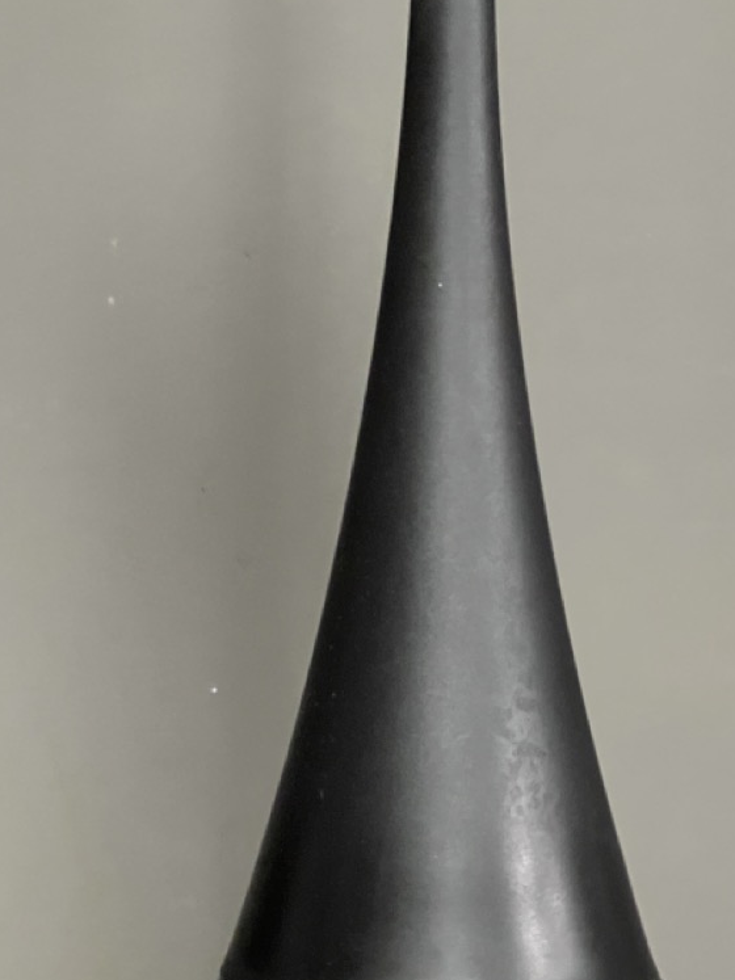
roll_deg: -1.0
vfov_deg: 14.9
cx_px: 449
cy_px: 527
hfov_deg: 11.2
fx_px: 3738
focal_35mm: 132
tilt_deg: -1.1
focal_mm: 9
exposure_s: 1/25
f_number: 2.8
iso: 1250
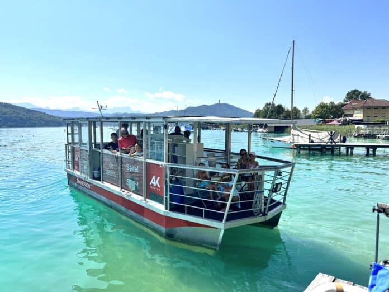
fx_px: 270
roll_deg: +0.7
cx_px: 194
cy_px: 146
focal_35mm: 24
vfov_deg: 56.8
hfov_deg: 71.6
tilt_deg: -5.2
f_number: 1.78
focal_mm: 6.76
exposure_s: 1/7092
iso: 80
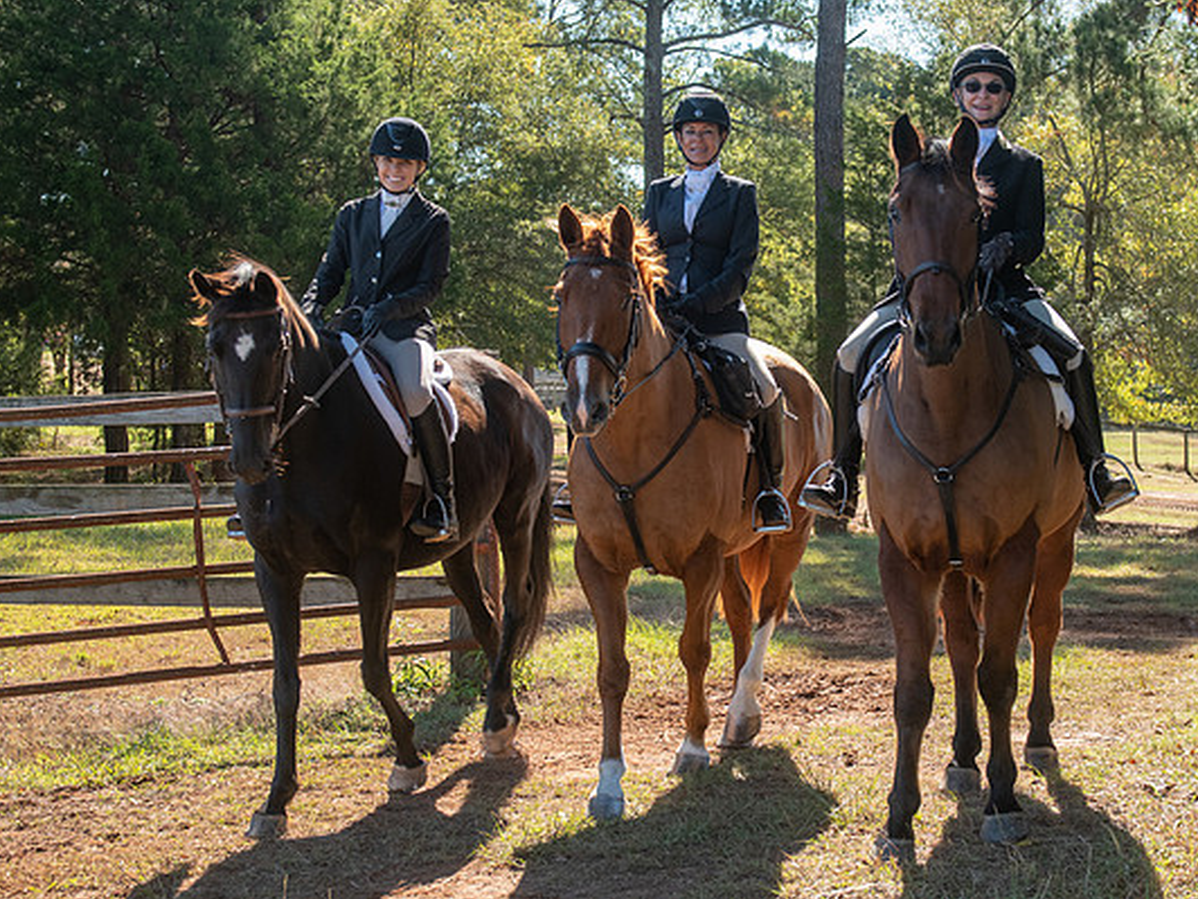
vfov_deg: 22.9
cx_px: 723
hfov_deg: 30.2
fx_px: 2215
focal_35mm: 64
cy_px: 408
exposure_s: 1/200
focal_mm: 36
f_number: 4
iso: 400
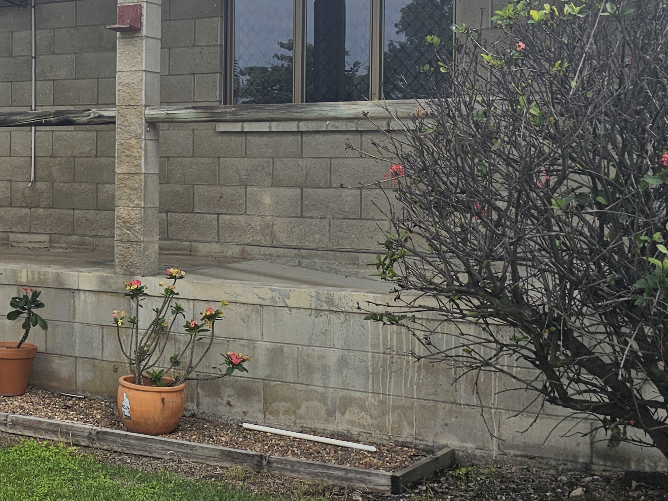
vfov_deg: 24.3
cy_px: 155
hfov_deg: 30.2
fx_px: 1158
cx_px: 17
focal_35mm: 60
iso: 10
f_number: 1.7
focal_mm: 6.3
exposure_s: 1/746
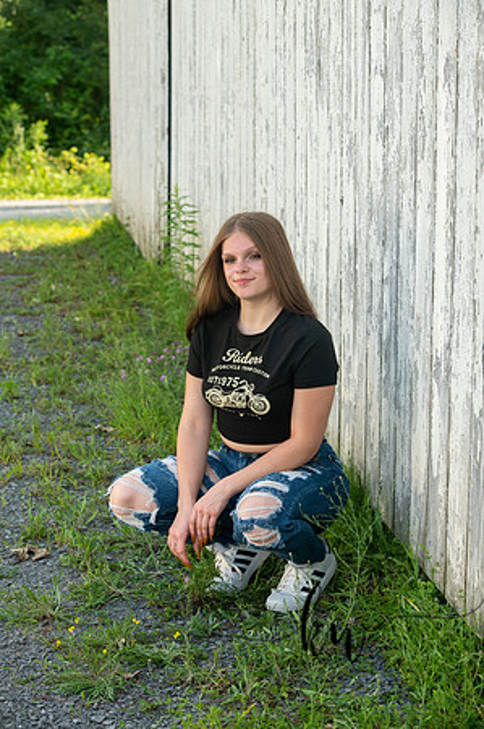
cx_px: 242
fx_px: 1981
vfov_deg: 20.8
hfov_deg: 13.9
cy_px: 364
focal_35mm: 98
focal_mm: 98
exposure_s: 1/250
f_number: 7.1
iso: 400
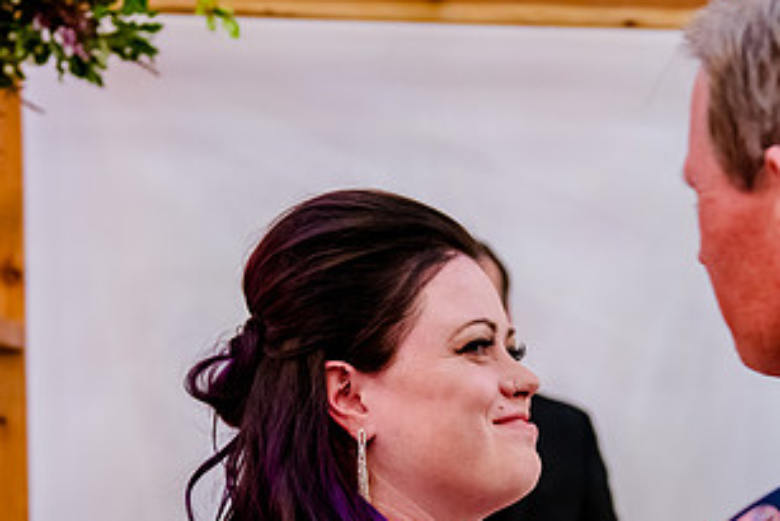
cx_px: 462
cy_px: 380
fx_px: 1474
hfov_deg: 29.6
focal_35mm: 68
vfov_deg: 19.9
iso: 4000
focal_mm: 36
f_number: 2.8
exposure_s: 1/100
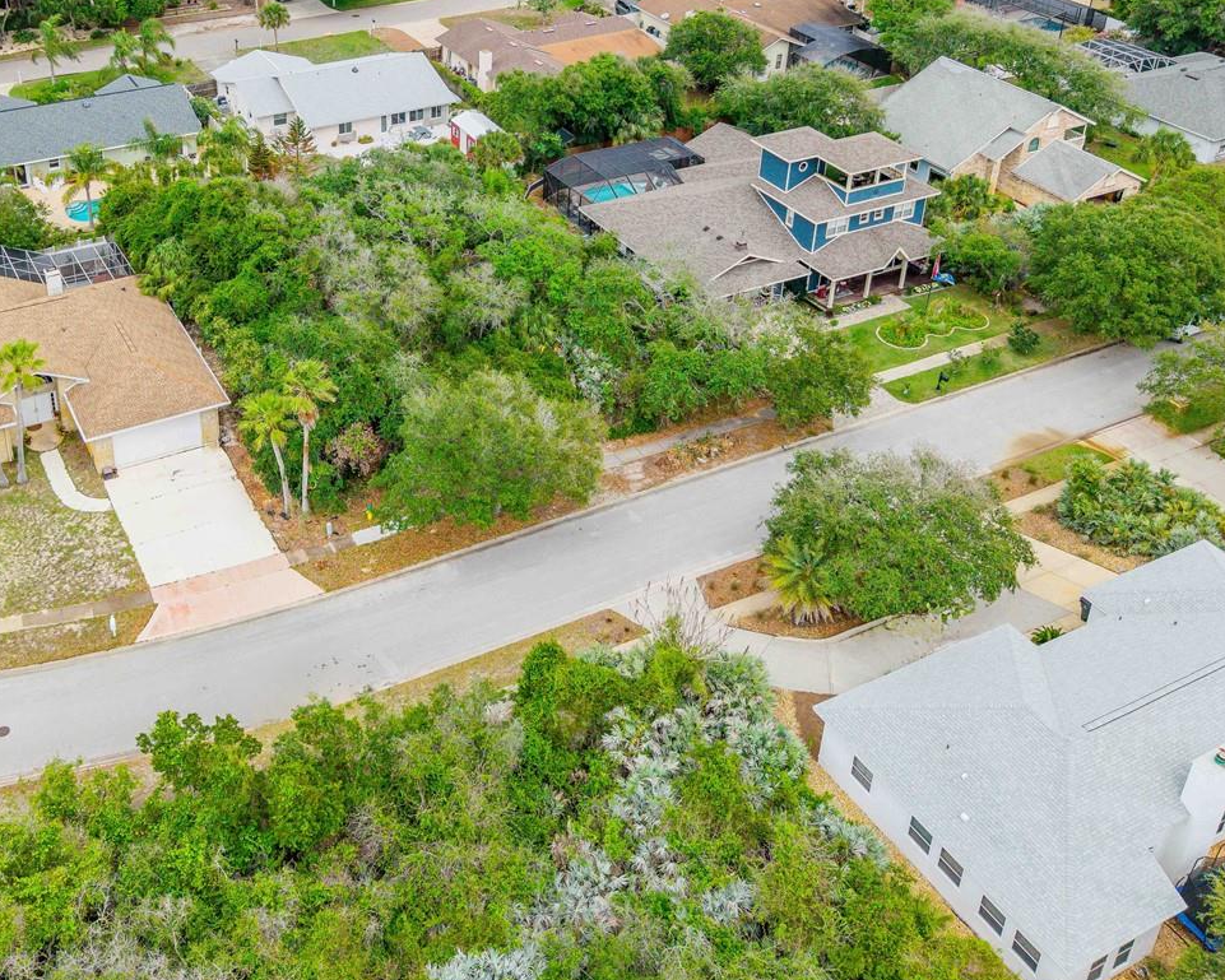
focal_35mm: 39
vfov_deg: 37.1
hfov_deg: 46.2
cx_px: 421
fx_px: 1414
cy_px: 224
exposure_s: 1/50
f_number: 1.8
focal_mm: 8.67
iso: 100
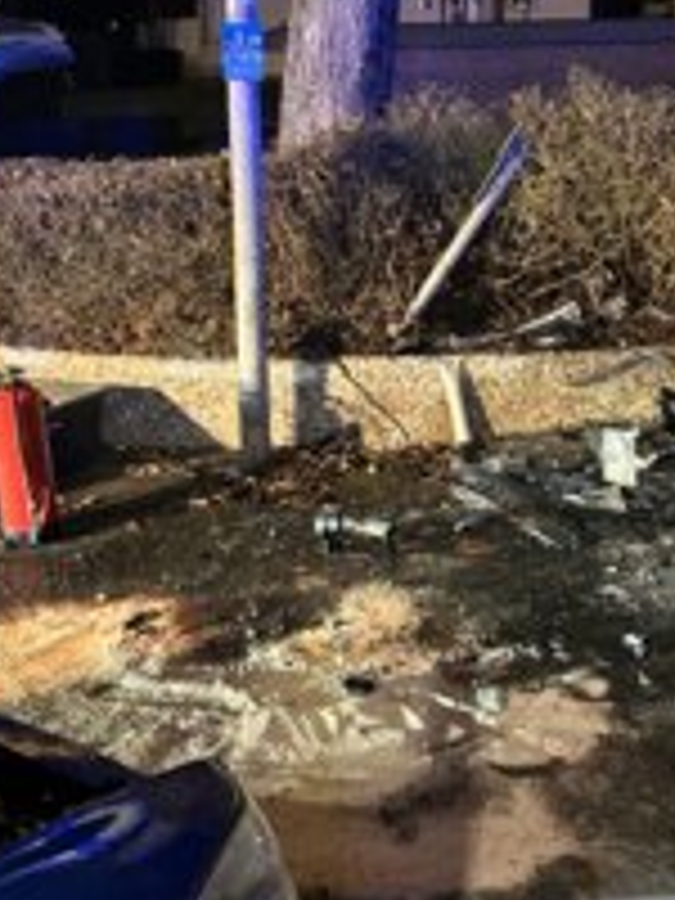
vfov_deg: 36.2
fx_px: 1352
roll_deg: +1.0
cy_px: 261
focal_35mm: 52
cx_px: 320
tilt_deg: -7.7
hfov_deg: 28.0
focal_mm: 5.7
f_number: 1.5
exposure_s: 1/25
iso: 640
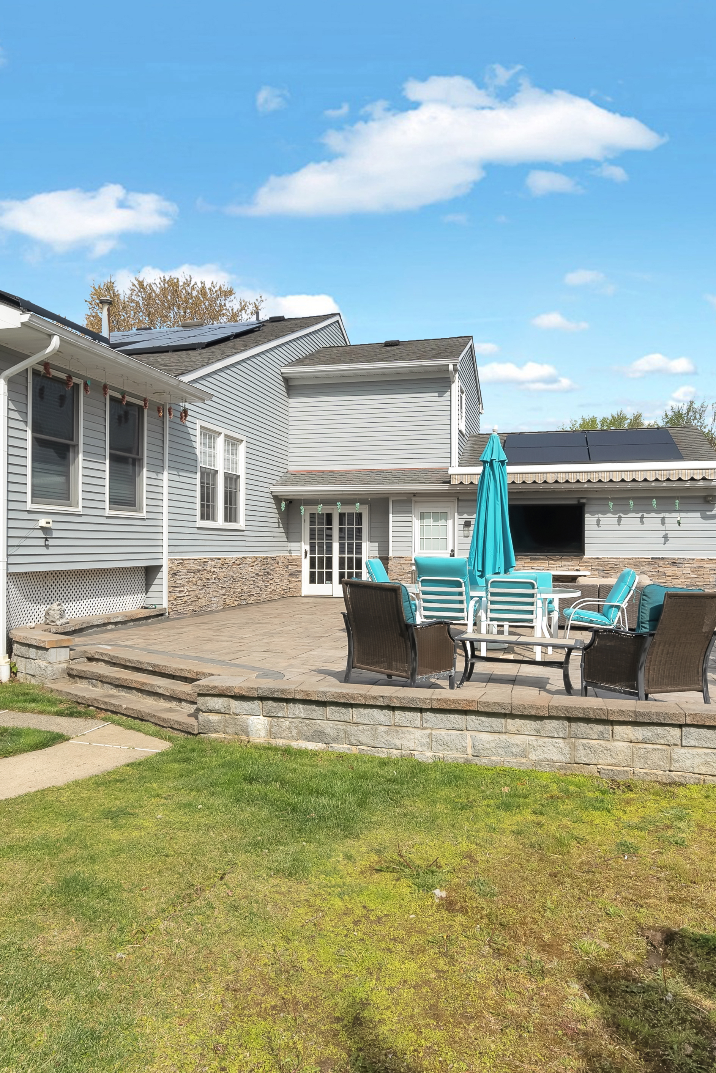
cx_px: 349
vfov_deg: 73.7
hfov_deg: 53.1
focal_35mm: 24
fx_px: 716
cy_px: 537
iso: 100
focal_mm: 16
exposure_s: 1/320
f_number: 8
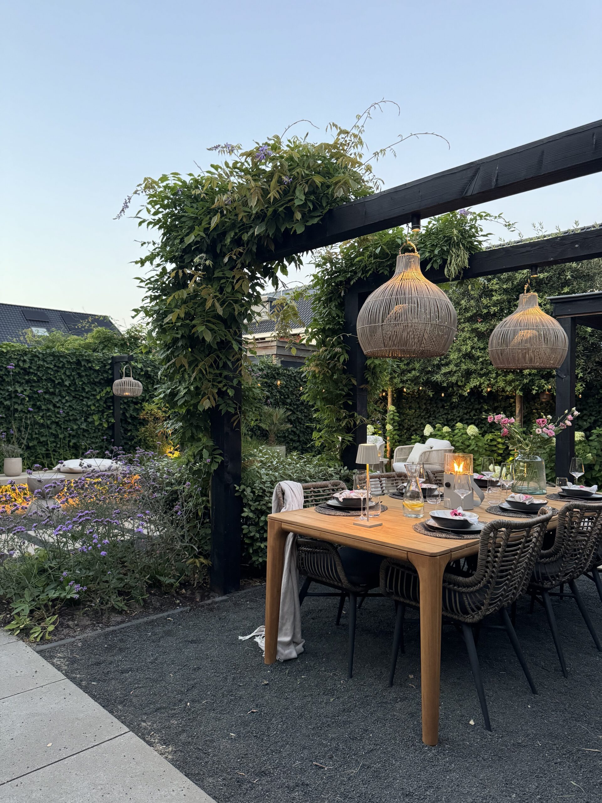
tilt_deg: +0.2
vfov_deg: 71.6
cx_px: 301
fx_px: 557
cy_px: 402
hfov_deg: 56.8
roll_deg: -0.4
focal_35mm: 24
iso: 400
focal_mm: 6.76
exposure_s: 1/59
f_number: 1.78
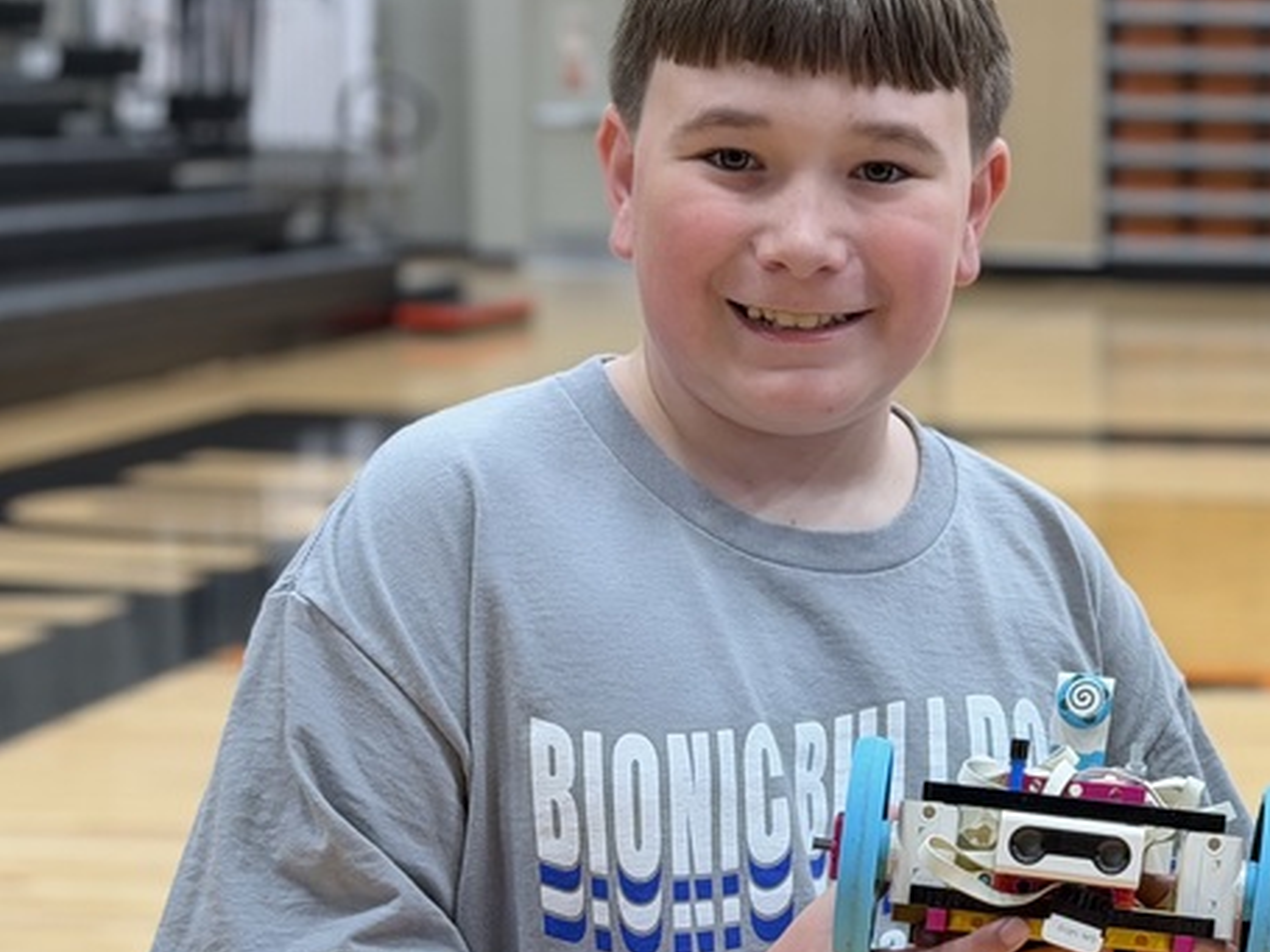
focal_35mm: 108
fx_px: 3961
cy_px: 547
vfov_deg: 13.7
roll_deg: -0.8
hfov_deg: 17.7
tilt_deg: -7.2
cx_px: 1337
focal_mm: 6.76
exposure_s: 1/85
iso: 100
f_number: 1.78
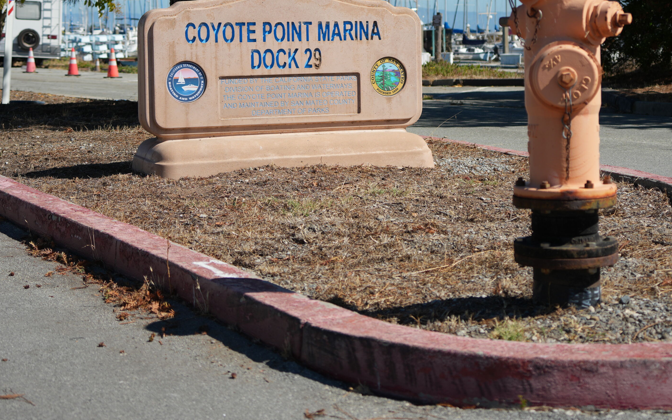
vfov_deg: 16.6
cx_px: 336
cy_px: 85
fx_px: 1429
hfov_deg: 26.5
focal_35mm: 78
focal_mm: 50
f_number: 4.5
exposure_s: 1/1600
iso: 200
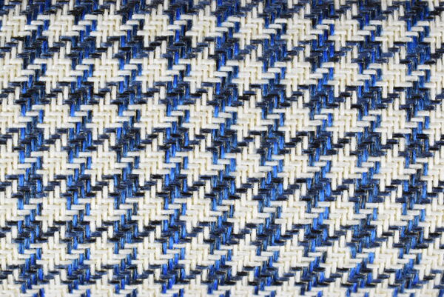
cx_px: 222
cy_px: 148
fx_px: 1018
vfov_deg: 16.6
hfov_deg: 24.6
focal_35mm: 82
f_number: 5.6
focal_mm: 55
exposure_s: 1/125
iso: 1100
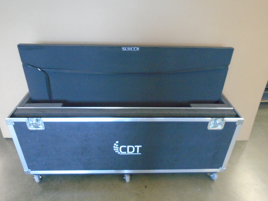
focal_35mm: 26
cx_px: 134
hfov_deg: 67.3
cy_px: 100
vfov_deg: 53.1
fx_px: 201
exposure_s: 1/20
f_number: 3.2
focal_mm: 4.6
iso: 800
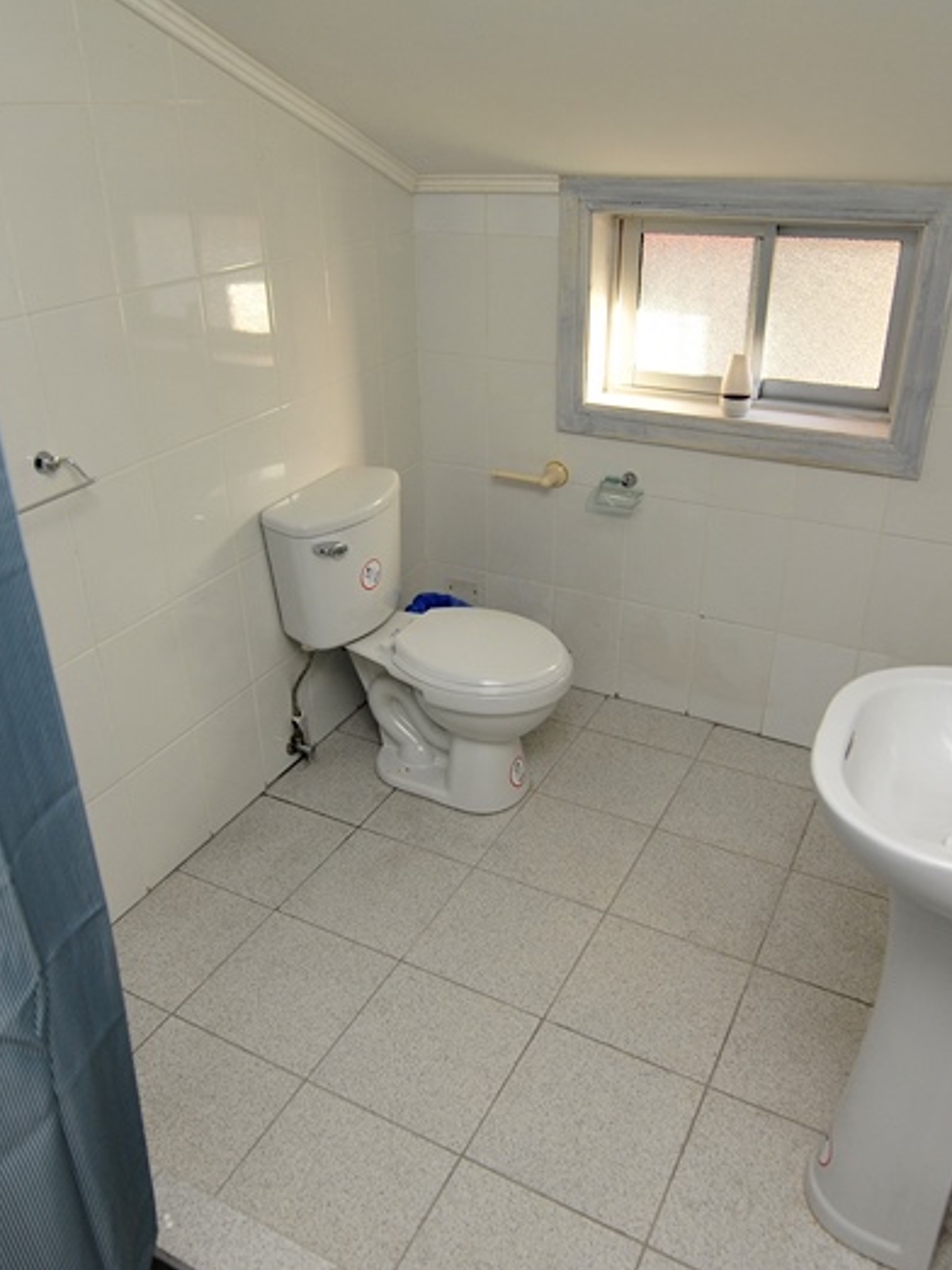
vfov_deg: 69.4
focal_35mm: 25
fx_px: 917
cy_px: 629
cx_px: 546
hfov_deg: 54.6
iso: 1000
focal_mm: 17
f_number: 4
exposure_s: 1/200
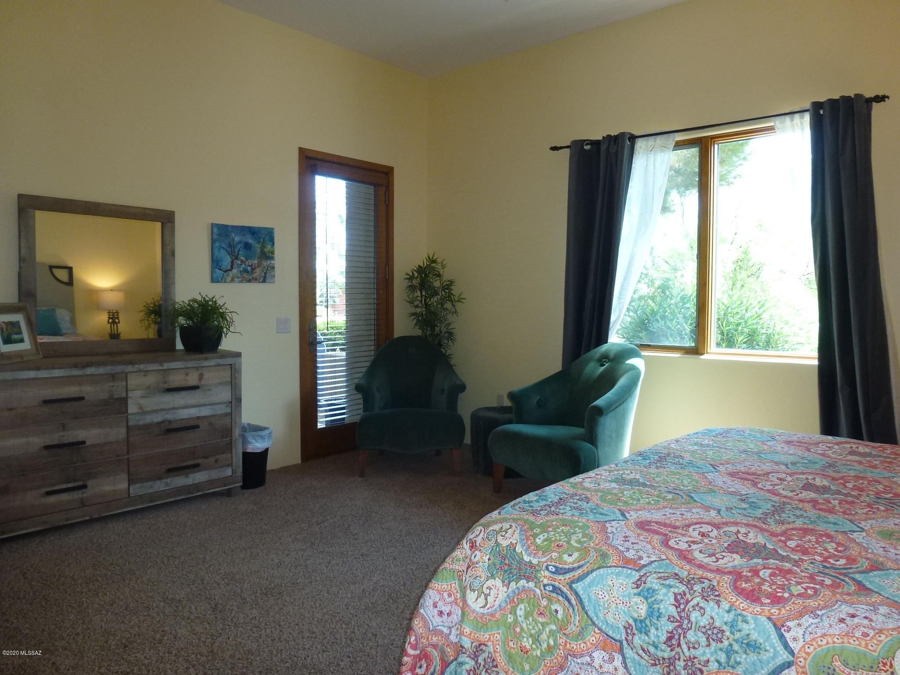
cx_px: 450
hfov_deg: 71.6
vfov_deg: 56.8
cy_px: 338
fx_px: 624
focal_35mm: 24
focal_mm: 4.3
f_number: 3.3
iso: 200
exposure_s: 1/60
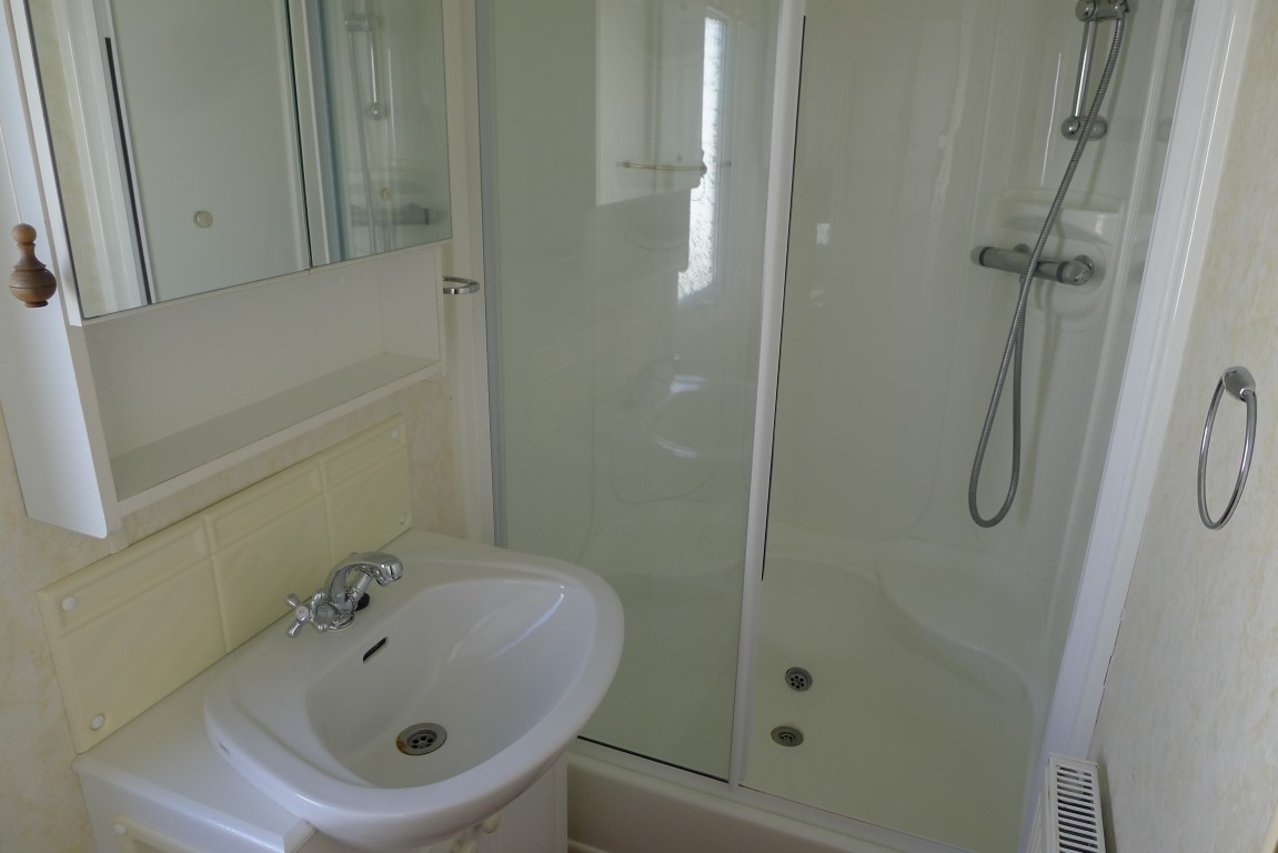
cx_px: 639
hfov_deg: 73.7
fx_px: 852
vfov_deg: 53.2
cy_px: 426
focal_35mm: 24
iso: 80
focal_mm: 5.1
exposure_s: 1/100
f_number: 2
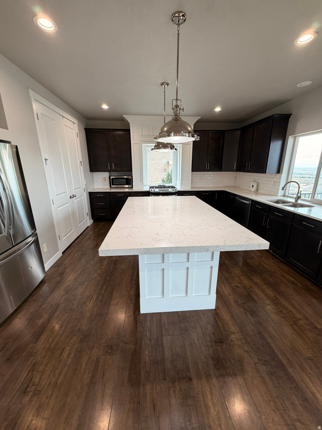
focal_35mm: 14
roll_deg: +0.5
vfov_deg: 102.1
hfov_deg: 85.7
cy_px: 215
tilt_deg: -14.8
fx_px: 174
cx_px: 161
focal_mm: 2.22
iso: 160
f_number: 2.2
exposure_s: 1/120
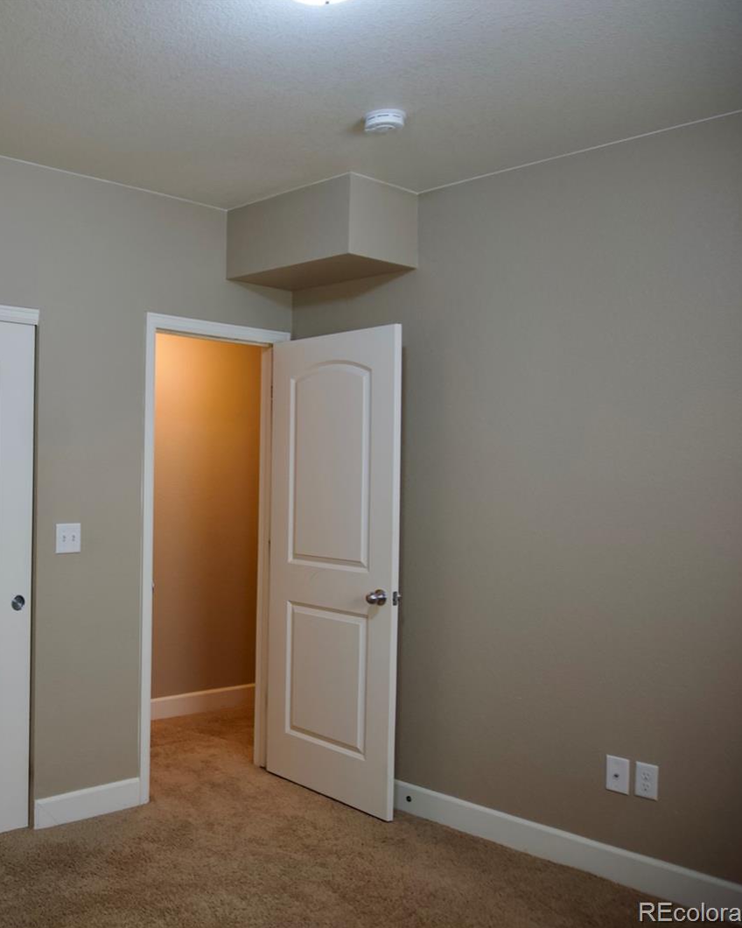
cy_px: 464
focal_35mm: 34
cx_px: 80
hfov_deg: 40.3
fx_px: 933
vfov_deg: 52.8
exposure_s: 1/30
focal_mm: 16
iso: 1600
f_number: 3.5
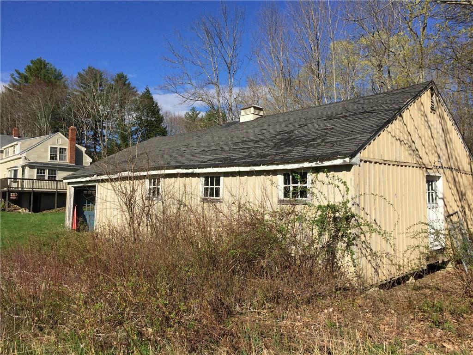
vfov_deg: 48.2
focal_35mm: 29
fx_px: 396
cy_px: 178
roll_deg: -1.8
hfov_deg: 61.7
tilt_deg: +5.5
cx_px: 236
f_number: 2.2
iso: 32
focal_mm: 4.15
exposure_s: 1/2475
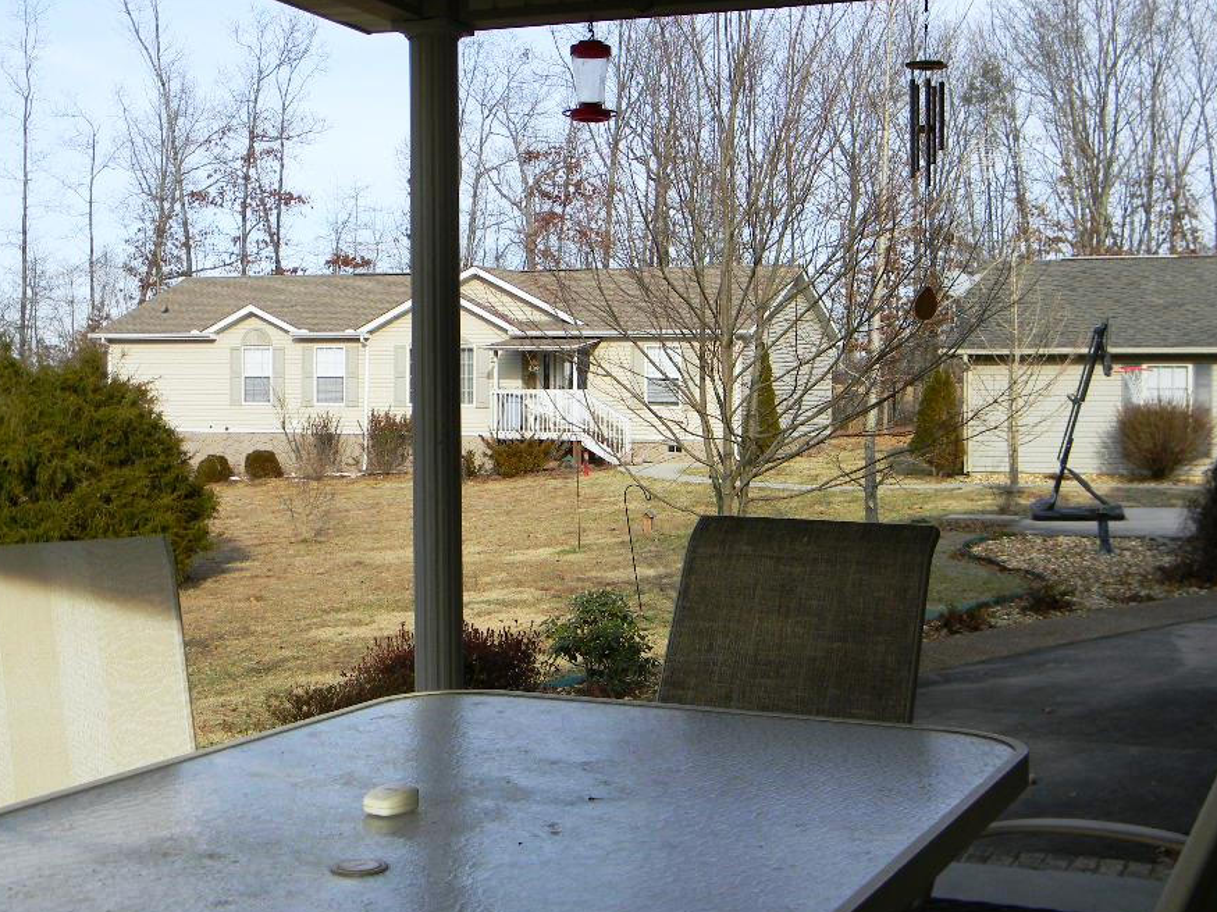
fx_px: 1687
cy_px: 464
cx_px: 673
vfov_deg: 30.3
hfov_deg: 39.6
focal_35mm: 48
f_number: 3.8
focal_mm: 7.3
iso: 80
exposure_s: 1/475
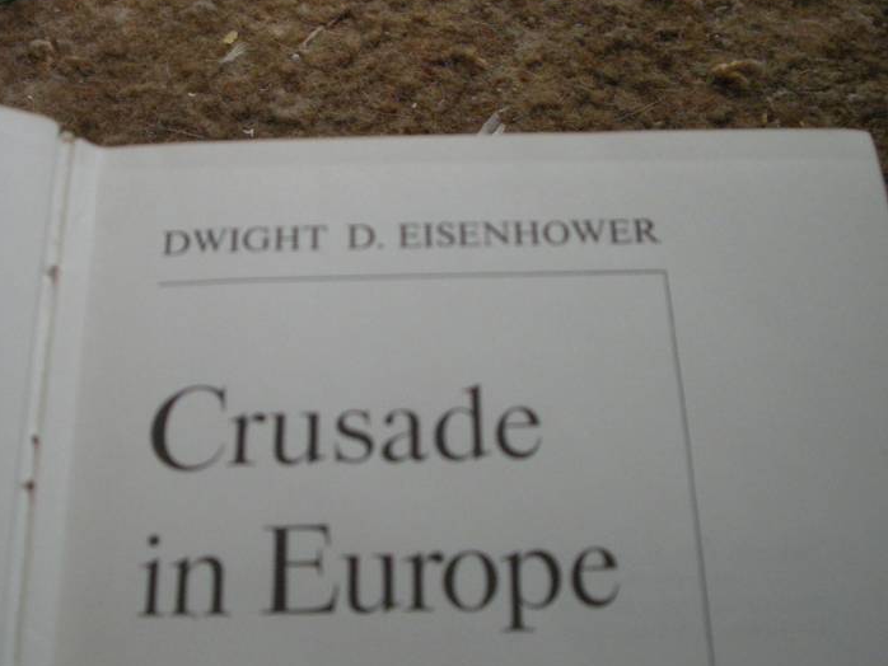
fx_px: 1360
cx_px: 406
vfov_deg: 27.5
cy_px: 336
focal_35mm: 53
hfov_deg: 36.1
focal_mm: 7.9
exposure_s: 1/45.7
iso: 400
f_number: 2.8
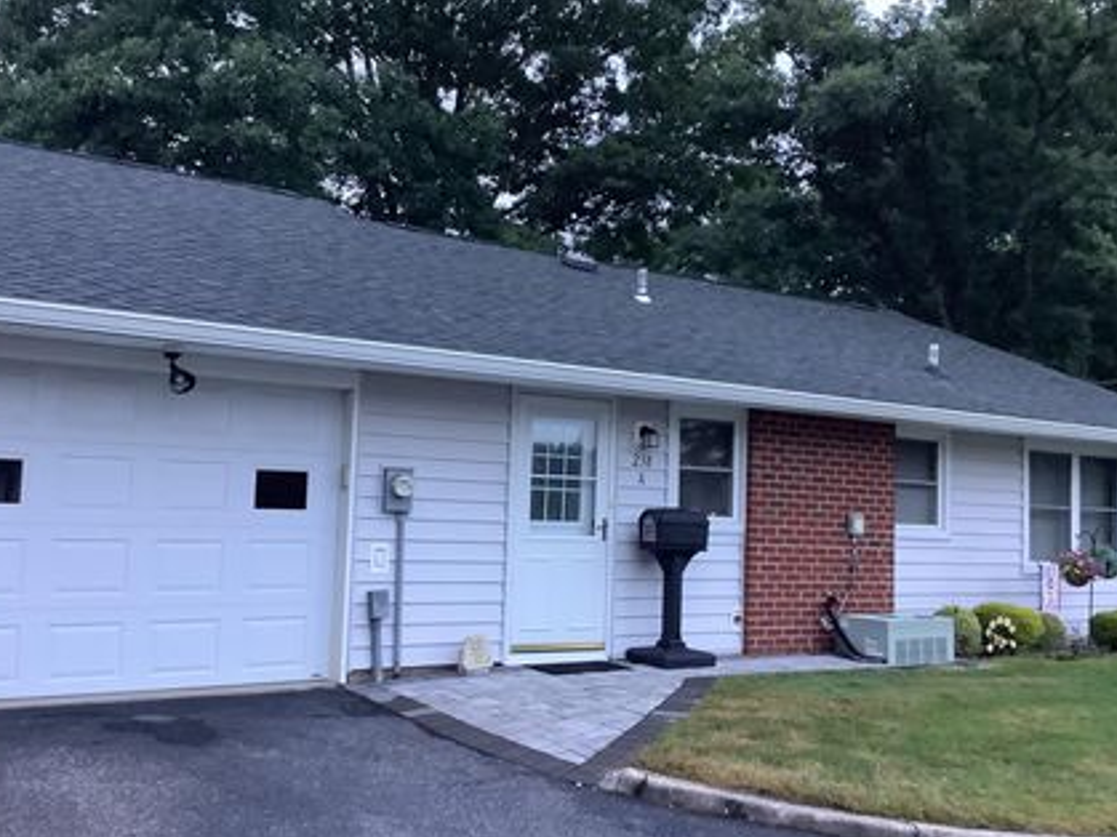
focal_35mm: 37
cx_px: 547
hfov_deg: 50.1
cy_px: 409
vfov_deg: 38.6
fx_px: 1194
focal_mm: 3.3
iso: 320
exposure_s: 1/40
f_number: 2.4
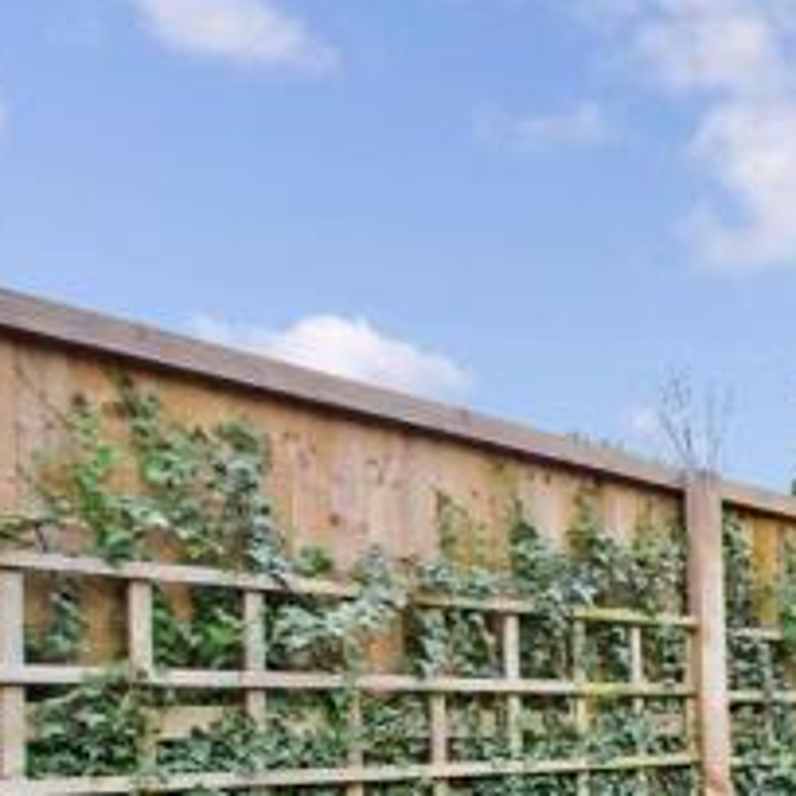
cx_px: 1253
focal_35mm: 41
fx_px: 1067
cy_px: 724
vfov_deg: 38.0
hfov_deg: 26.4
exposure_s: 1/40
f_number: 7.1
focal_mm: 10
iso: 500
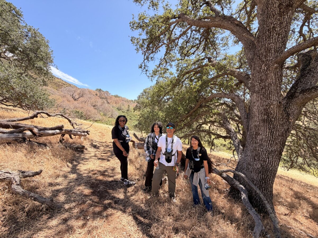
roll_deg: +1.4
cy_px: 119
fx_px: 129
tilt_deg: -4.3
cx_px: 159
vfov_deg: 85.7
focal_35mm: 14
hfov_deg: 102.1
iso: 40
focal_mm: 2.22
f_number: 2.2
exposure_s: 1/506
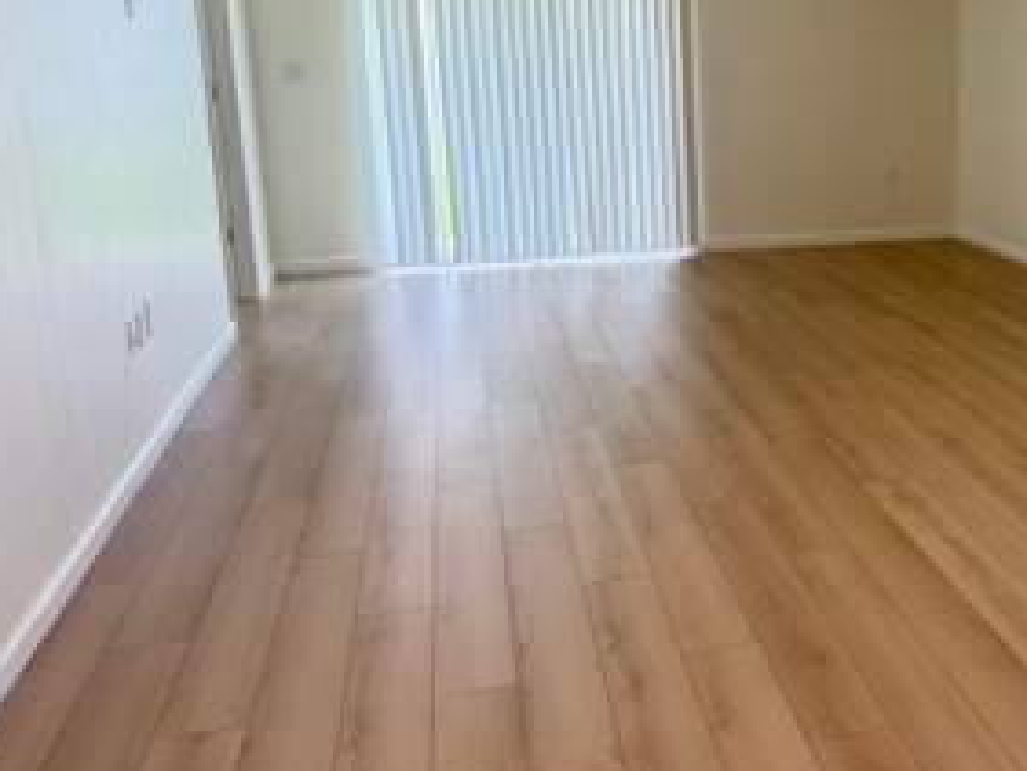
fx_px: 1217
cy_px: 278
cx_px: 855
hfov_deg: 43.1
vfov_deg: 34.9
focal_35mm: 41
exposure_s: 1/120
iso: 100
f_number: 1.78
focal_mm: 6.76
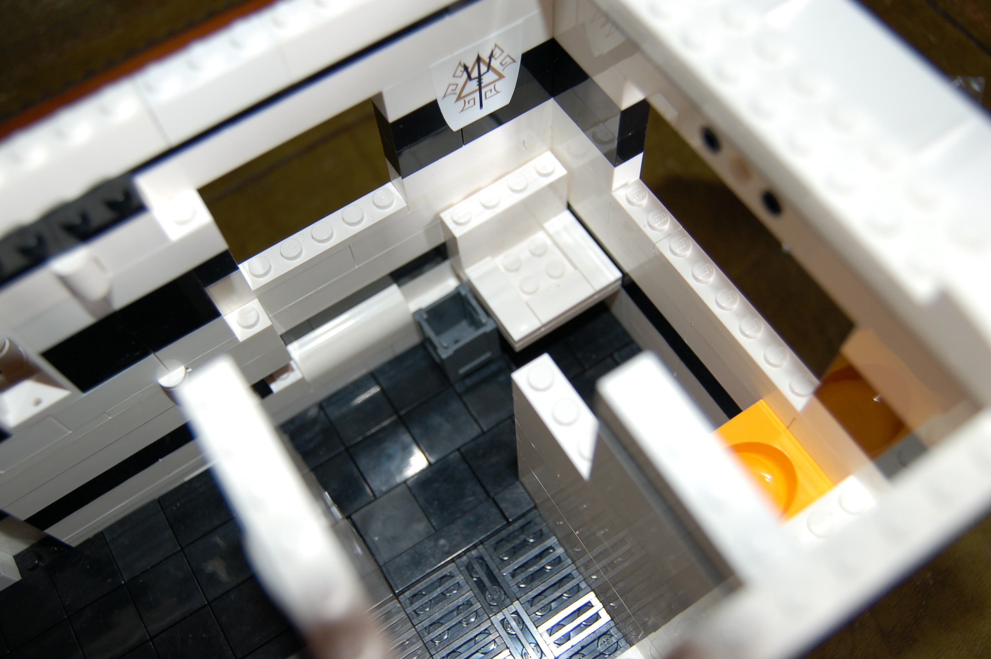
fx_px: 949
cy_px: 330
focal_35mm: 34
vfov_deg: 38.3
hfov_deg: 55.1
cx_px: 496
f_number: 3.8
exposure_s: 1/60
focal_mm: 23
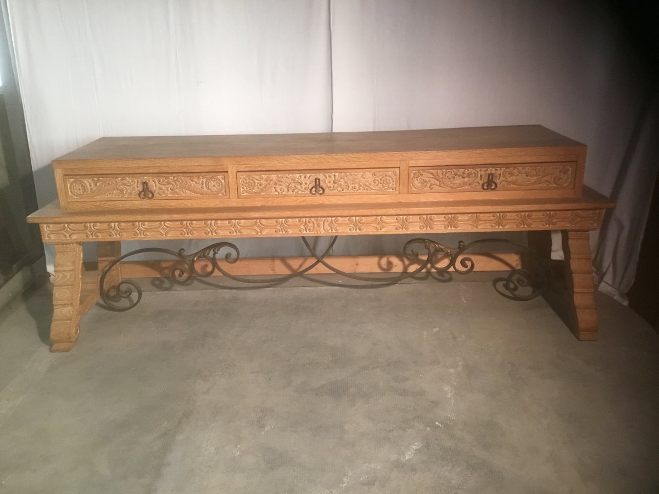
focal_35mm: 31
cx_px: 330
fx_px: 590
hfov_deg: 58.4
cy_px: 247
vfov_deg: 45.4
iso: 160
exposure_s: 1/33
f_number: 2.4
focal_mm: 3.3
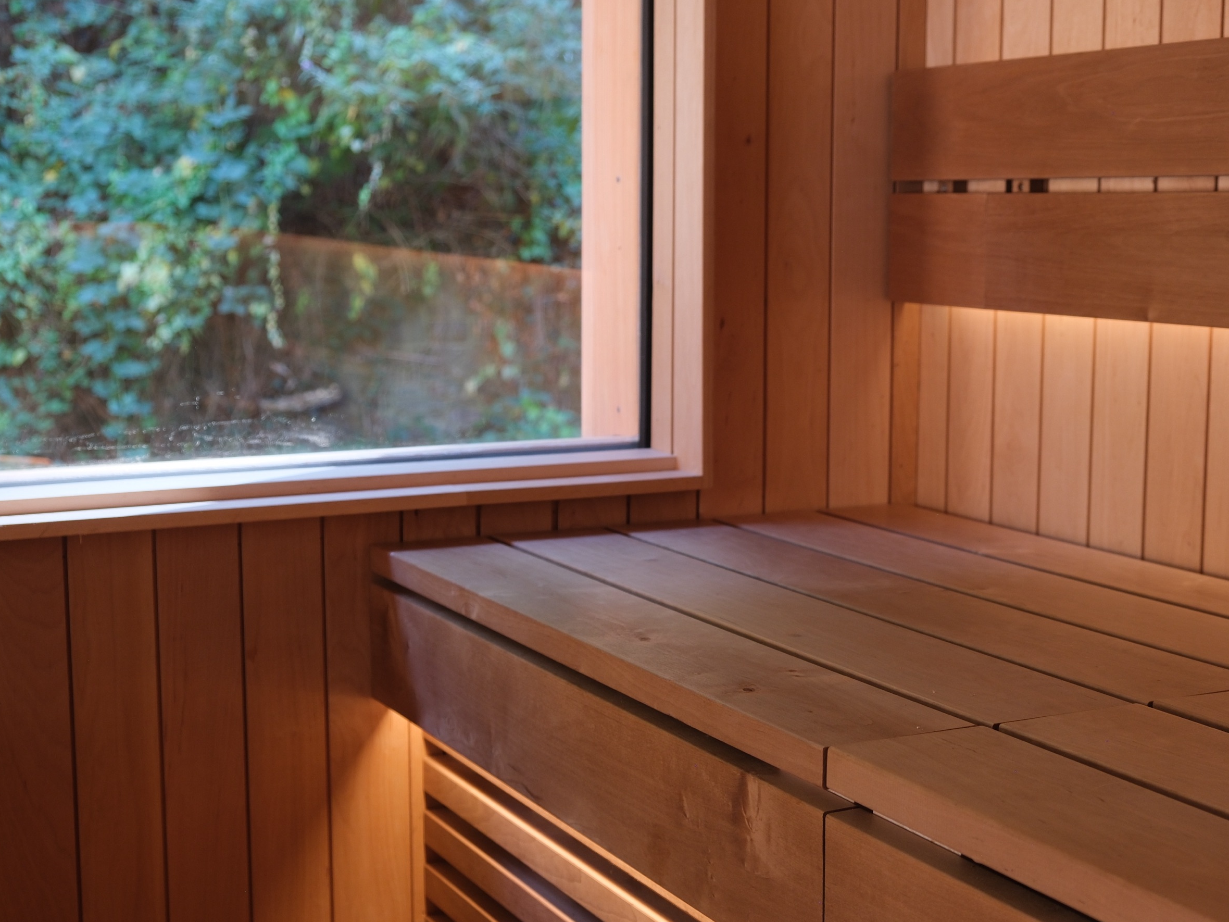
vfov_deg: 26.6
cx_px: 693
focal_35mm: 55
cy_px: 488
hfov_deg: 34.9
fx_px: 1953
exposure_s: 1/20
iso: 400
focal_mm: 30.2
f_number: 4
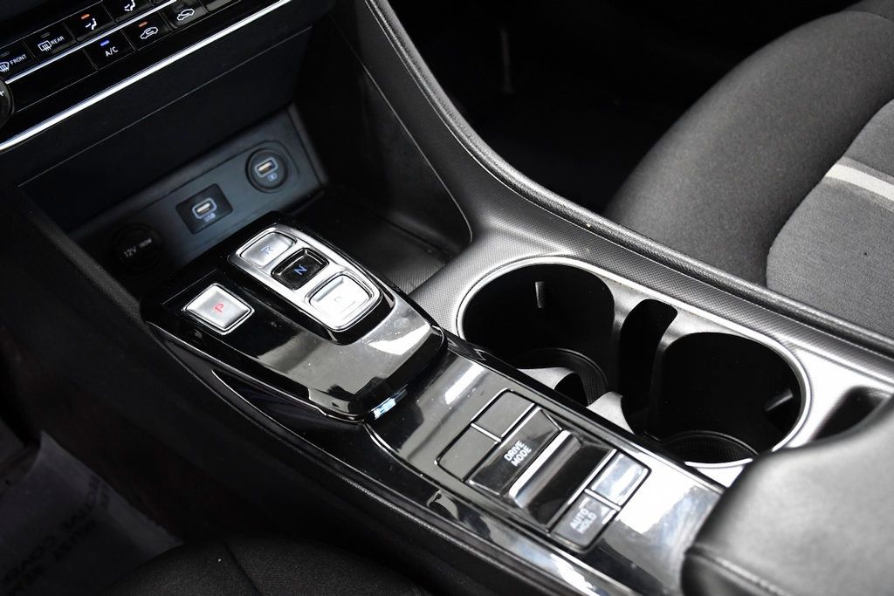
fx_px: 894
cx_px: 447
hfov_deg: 53.1
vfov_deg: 36.9
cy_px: 298
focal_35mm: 36
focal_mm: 24
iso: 2500
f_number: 3.8
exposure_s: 1/160
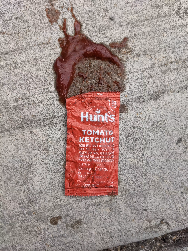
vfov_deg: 65.3
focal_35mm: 27
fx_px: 196
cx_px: 94
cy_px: 126
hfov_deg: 51.4
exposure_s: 1/587
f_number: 1.73
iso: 54
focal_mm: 4.38
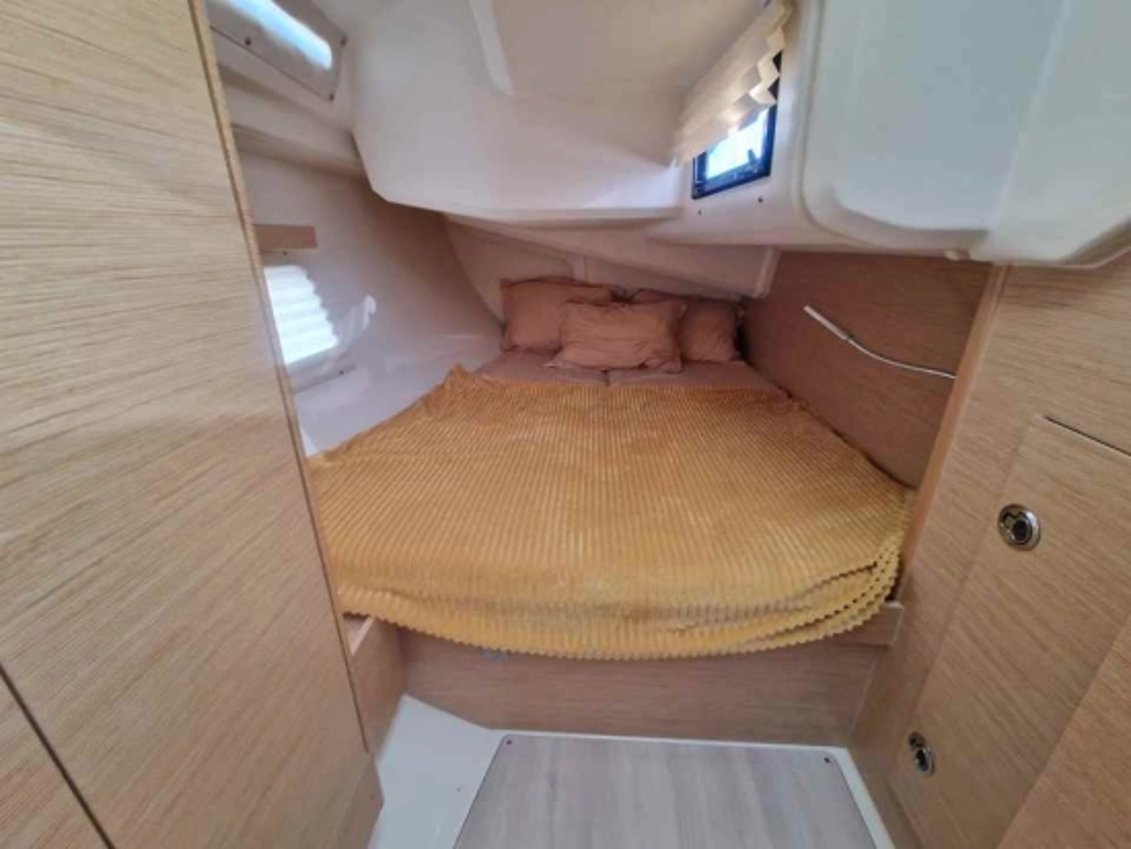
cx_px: 566
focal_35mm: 13
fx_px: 425
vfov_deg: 90.0
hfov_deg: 106.2
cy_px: 424
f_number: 2.2
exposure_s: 1/50
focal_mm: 2.2
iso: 400
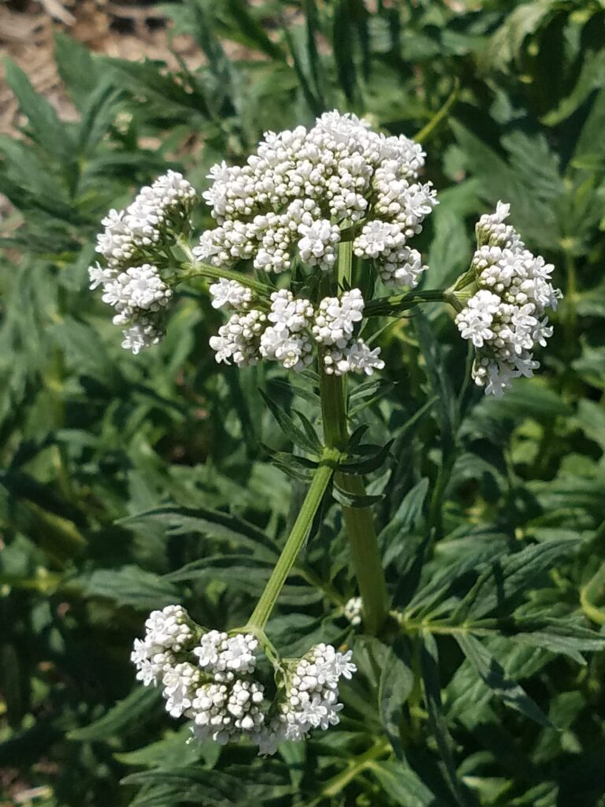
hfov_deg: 53.1
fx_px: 606
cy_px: 404
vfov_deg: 67.3
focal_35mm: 26
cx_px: 302
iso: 50
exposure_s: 1/3624
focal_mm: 4.2
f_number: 1.7
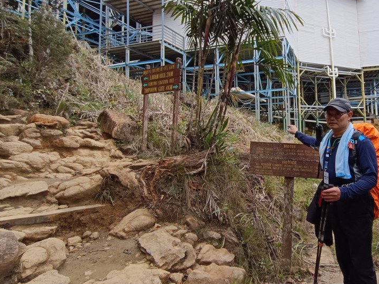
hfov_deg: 71.1
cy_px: 113
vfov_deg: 58.4
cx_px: 261
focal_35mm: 23
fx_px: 252
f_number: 2.2
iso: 50
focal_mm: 1.66
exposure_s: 1/268
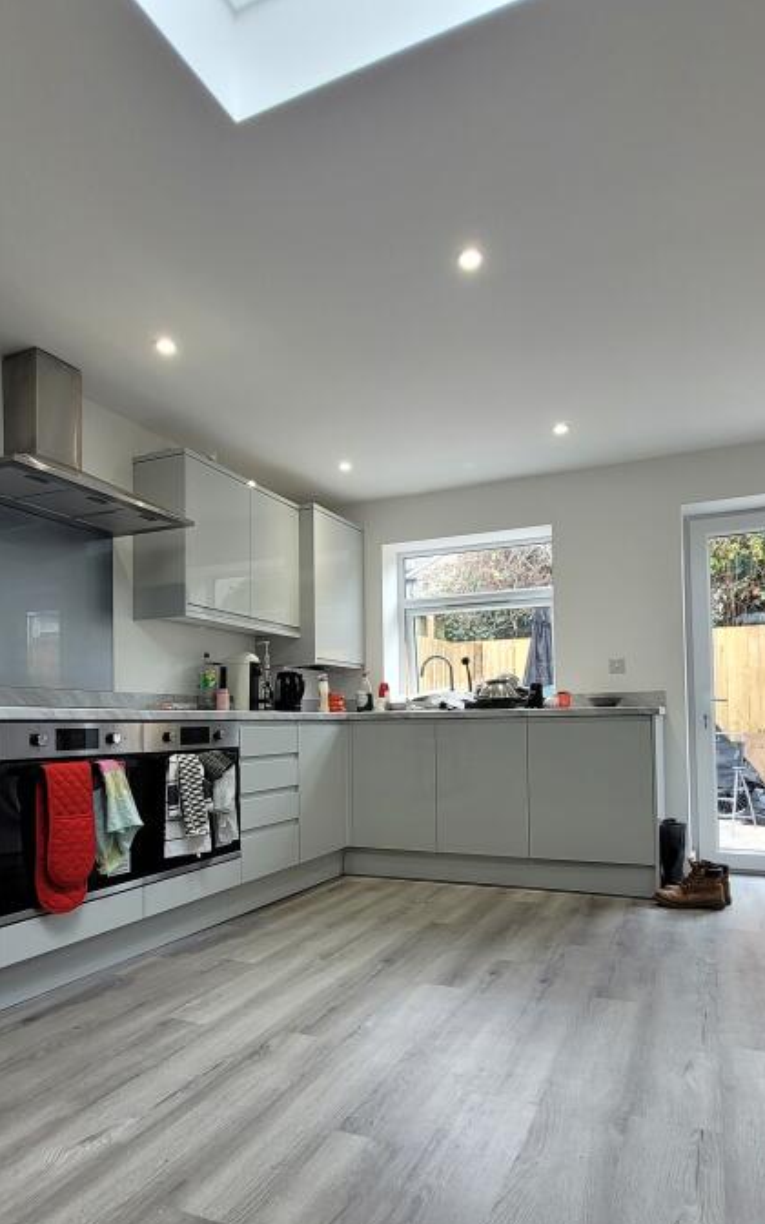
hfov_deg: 57.3
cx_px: 375
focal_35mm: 21
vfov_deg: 81.8
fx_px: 701
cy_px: 696
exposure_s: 1/50
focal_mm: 1.74
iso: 80
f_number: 2.2
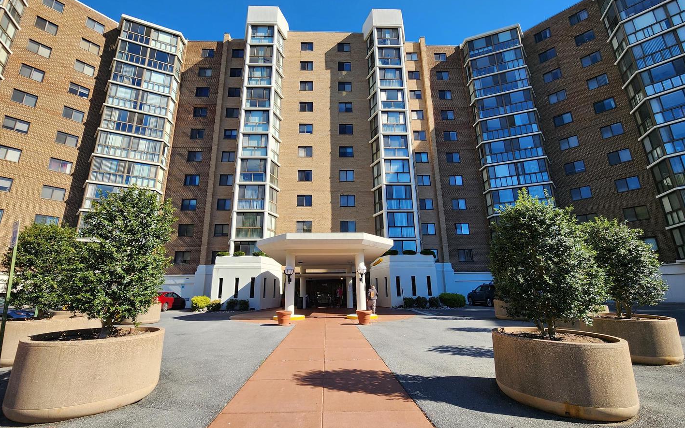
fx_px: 261
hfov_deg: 105.3
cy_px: 219
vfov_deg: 78.6
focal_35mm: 14
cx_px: 343
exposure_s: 1/1205
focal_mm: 2.2
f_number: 2.2
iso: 50
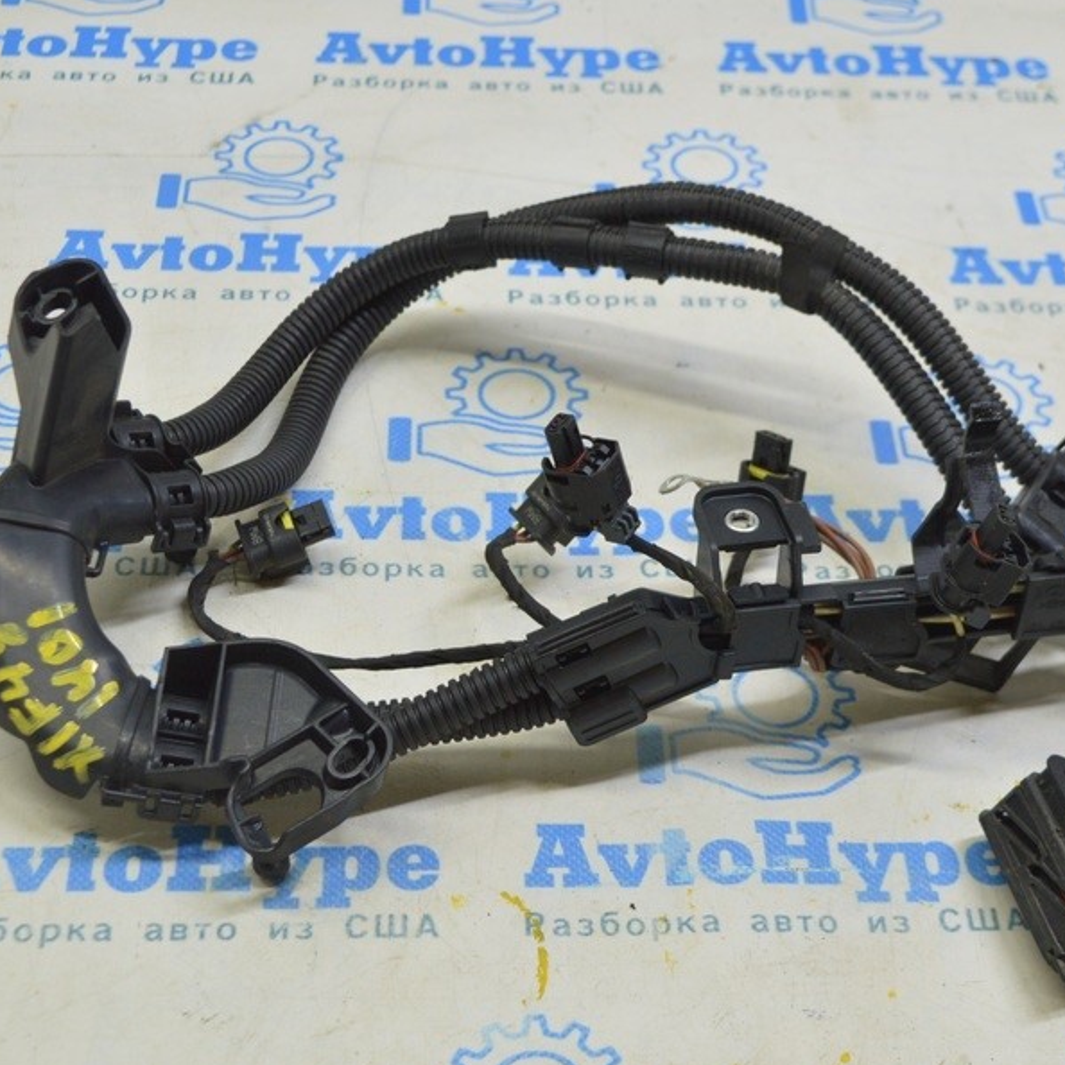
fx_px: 2218
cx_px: 658
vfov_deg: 27.0
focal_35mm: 64
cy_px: 553
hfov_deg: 26.9
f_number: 5.6
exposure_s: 1/25
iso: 400
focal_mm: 29
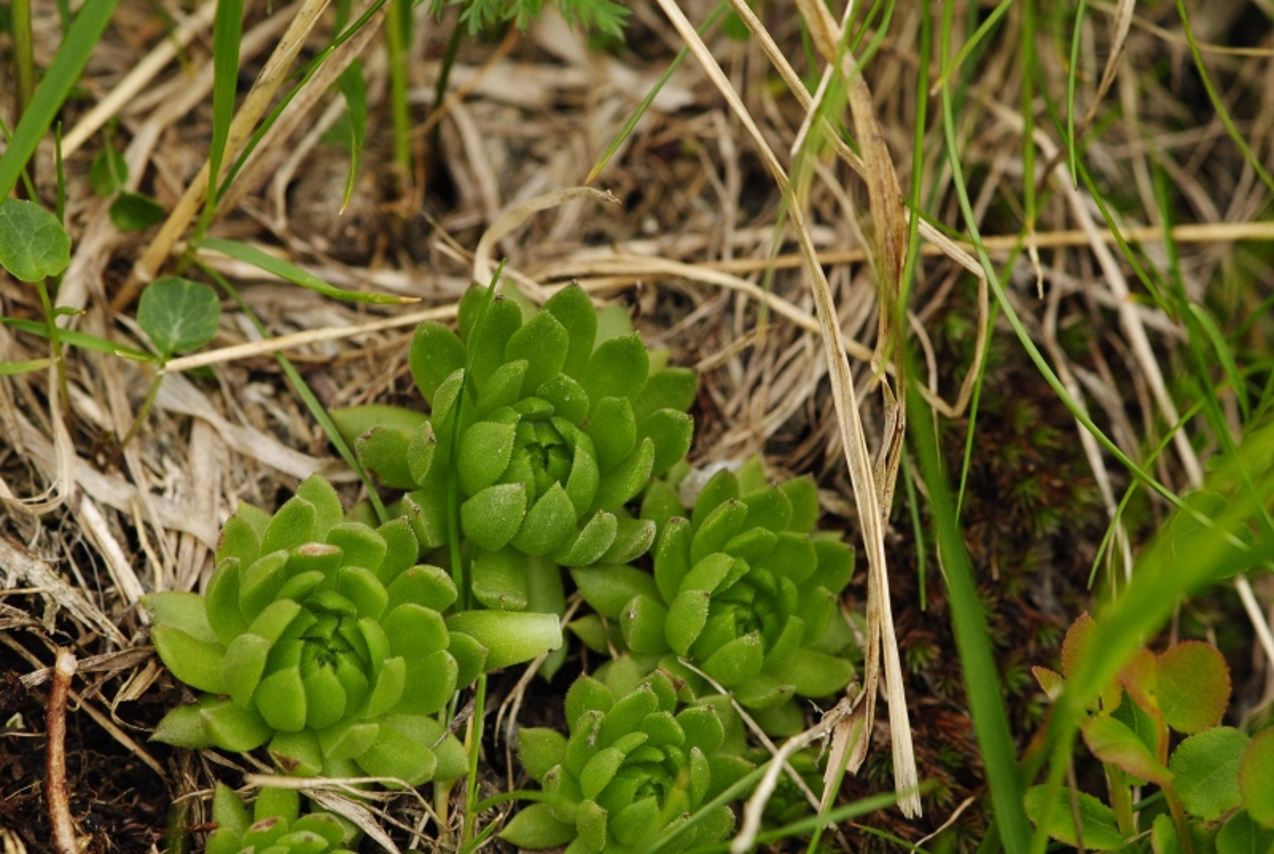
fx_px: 4519
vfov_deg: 10.8
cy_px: 427
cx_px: 637
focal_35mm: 128
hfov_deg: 16.0
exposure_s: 1/160
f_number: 6.3
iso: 400
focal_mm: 85
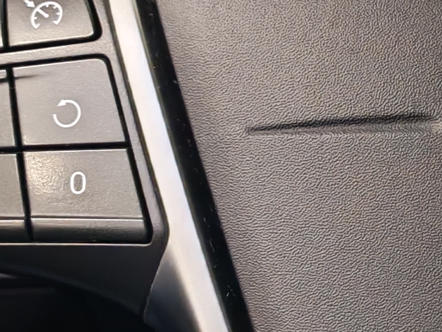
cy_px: 114
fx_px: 1749
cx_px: 587
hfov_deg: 13.8
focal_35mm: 137
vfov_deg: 10.8
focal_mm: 6.12
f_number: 1.9
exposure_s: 1/50
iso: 2500
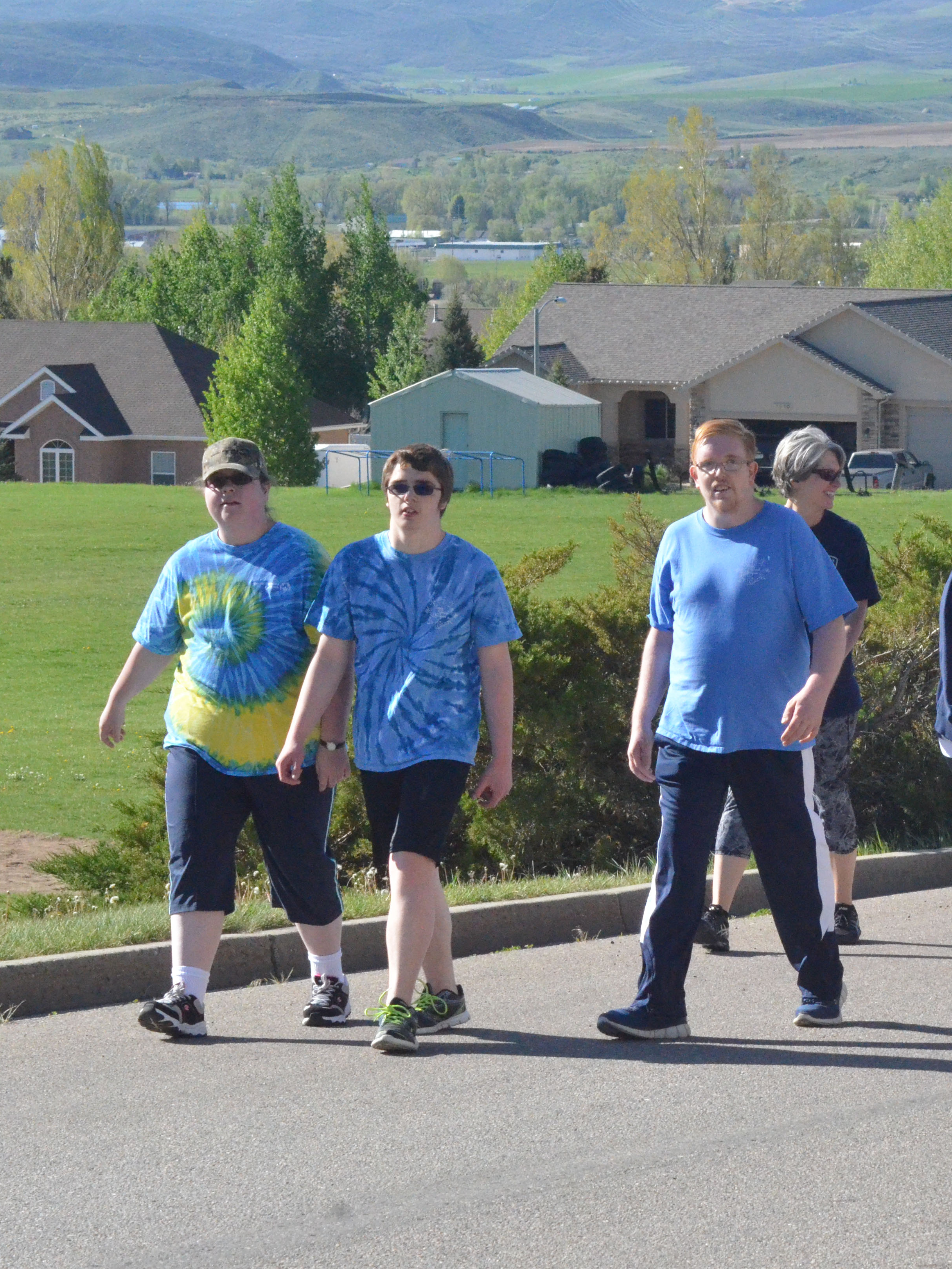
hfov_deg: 9.6
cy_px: 634
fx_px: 5610
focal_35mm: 153
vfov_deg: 12.9
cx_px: 927
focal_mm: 70
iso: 5000
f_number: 14
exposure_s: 1/2500
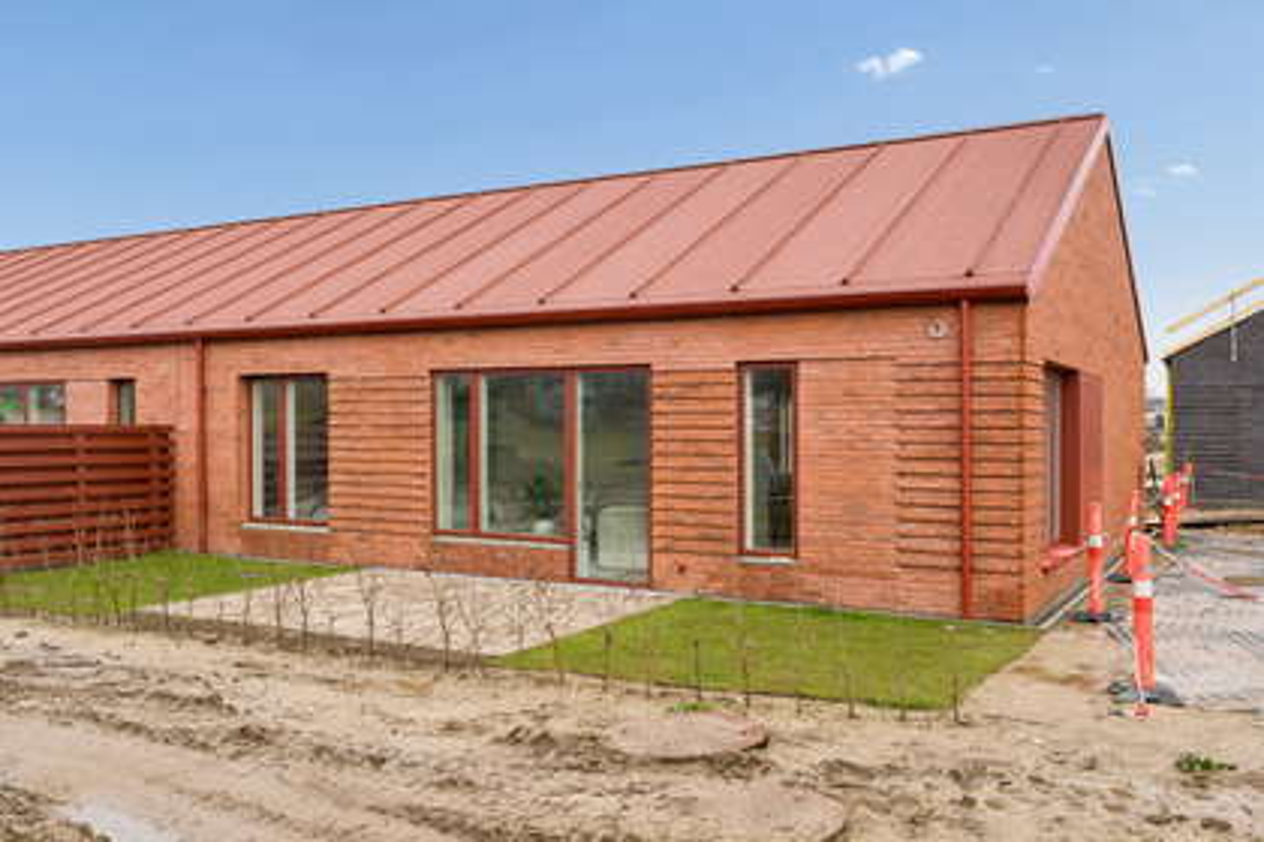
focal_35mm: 31
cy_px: 421
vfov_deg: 42.3
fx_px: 1088
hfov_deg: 60.3
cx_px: 632
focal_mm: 31
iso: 200
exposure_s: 1/125
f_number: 8
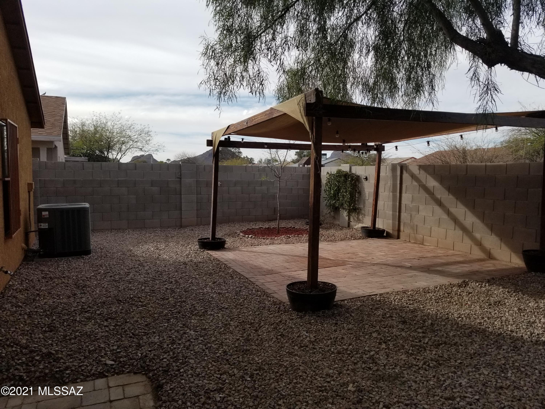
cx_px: 272
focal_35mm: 26
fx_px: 409
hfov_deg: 67.3
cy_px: 204
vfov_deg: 53.1
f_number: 1.7
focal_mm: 4.3
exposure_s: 1/2288
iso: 50
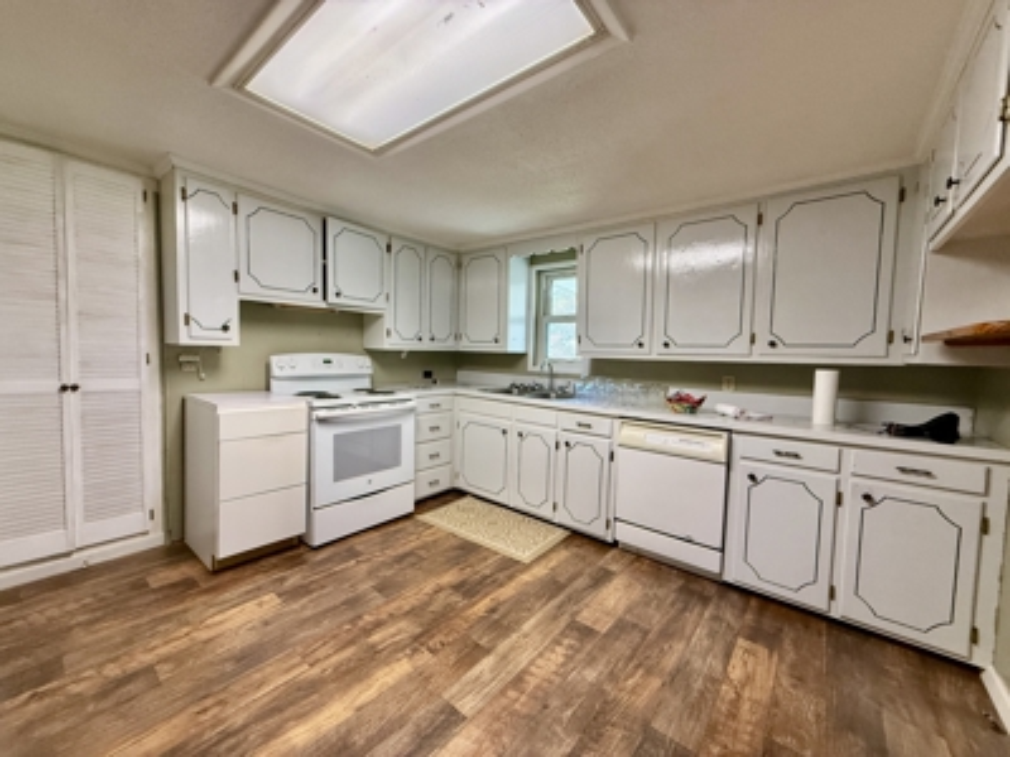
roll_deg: -1.2
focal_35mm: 14
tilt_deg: -2.2
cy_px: 378
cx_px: 505
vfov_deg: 85.7
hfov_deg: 102.1
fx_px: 408
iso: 320
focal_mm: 2.22
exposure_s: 1/120
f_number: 2.2
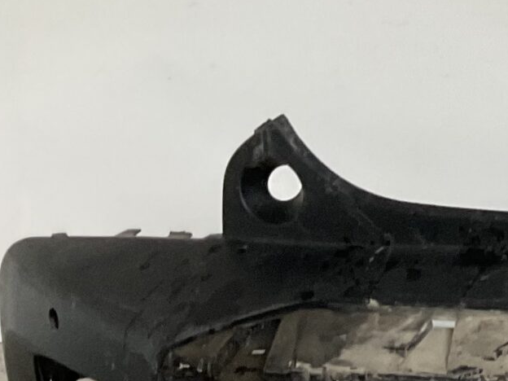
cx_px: 969
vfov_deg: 12.4
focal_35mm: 119
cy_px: 148
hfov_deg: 14.2
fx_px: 1746
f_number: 1.8
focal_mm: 3
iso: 50
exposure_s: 1/60
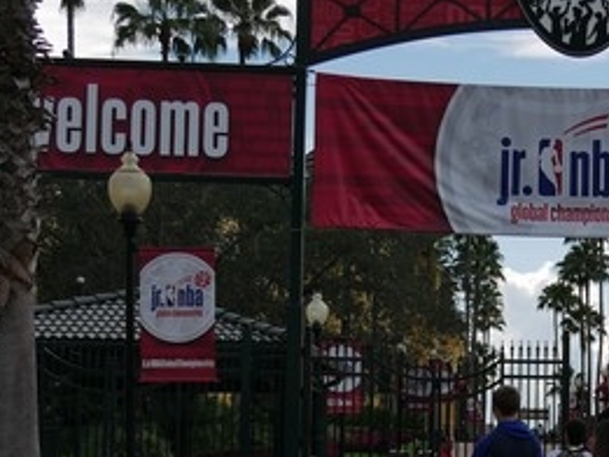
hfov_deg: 18.5
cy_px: 368
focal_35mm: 103
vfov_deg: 14.3
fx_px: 1813
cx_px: 640
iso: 200
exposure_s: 1/1300
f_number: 4.5
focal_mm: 21
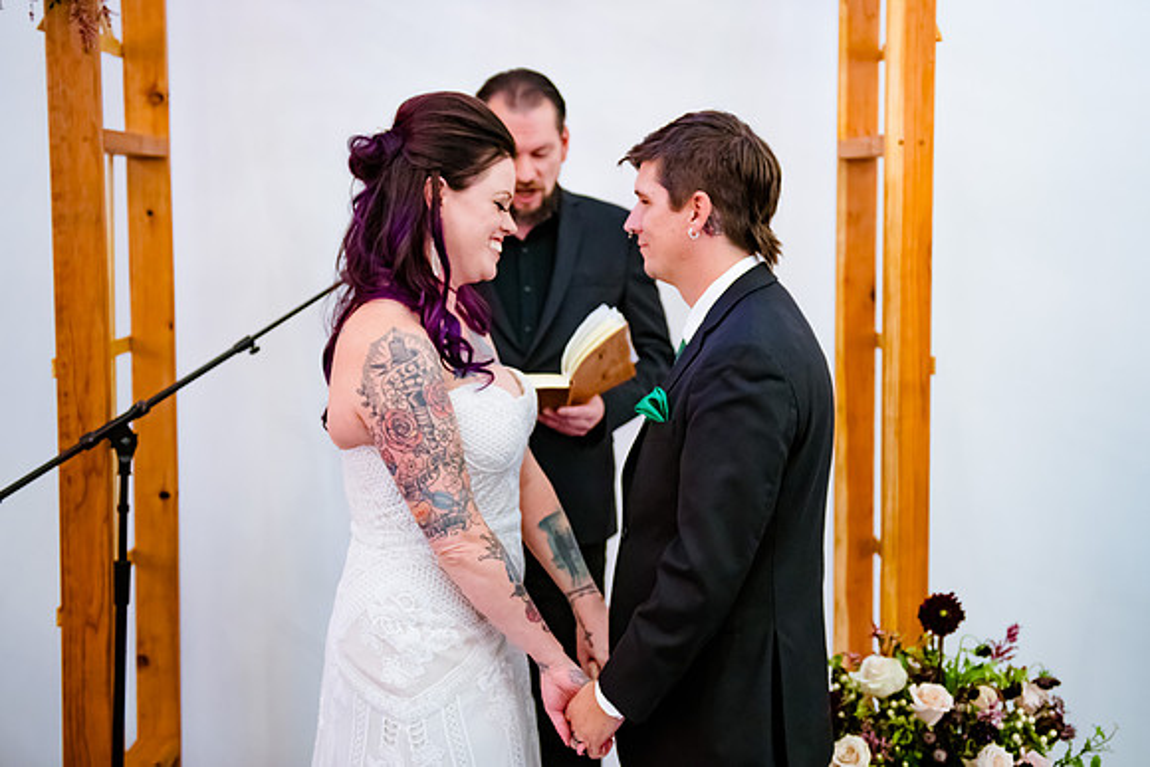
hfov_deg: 35.8
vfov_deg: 24.4
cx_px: 626
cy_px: 345
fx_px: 1777
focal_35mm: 56
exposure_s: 1/100
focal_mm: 48
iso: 4000
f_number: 2.8
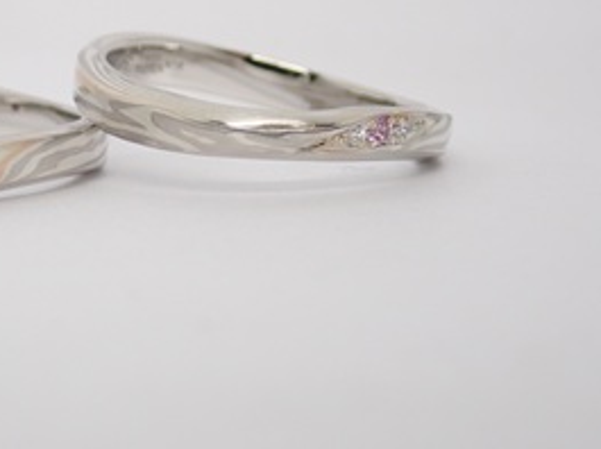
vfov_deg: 11.3
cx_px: 95
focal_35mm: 131
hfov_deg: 15.0
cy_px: 124
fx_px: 2271
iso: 200
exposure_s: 1/125
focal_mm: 13.65
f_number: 4.1
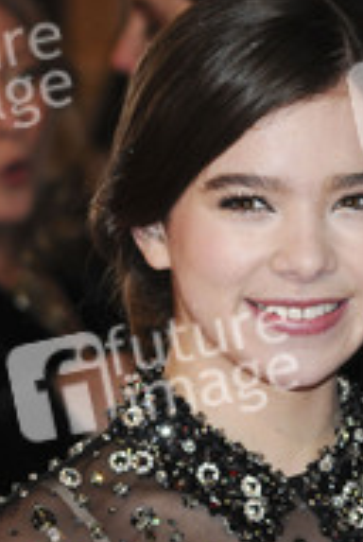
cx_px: 237
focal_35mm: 376
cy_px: 516
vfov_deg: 5.5
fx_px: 5666
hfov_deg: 3.7
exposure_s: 1/160
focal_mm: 120
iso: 640
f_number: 5
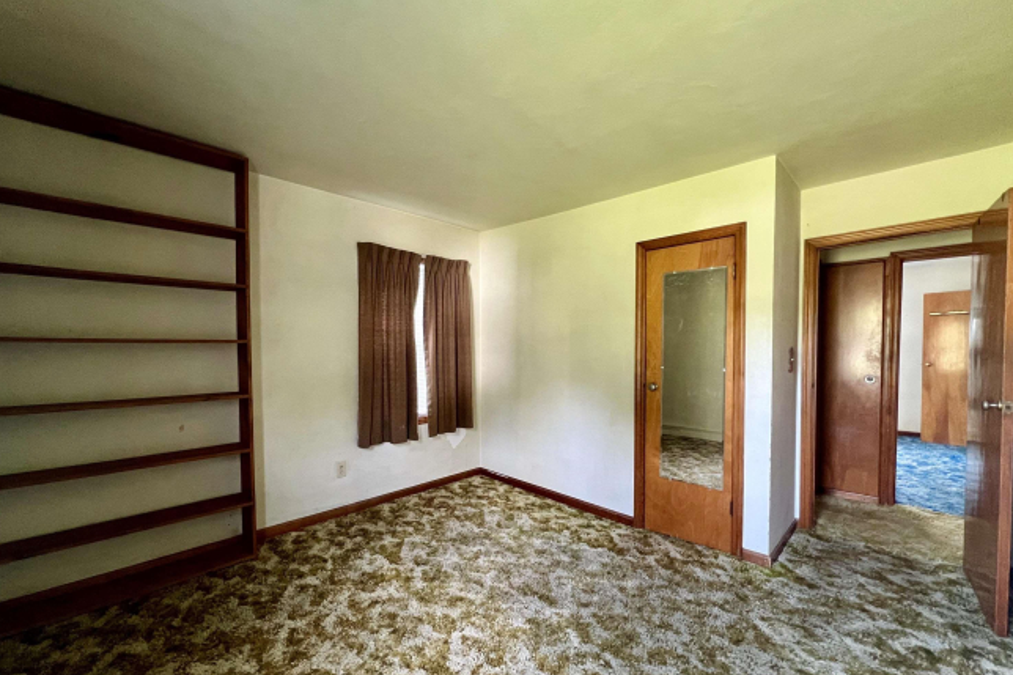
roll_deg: +0.4
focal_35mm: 14
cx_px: 493
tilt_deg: -2.1
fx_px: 394
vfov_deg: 81.1
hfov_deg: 104.2
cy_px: 360
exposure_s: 1/60
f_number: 1.8
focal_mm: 1.57
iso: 400
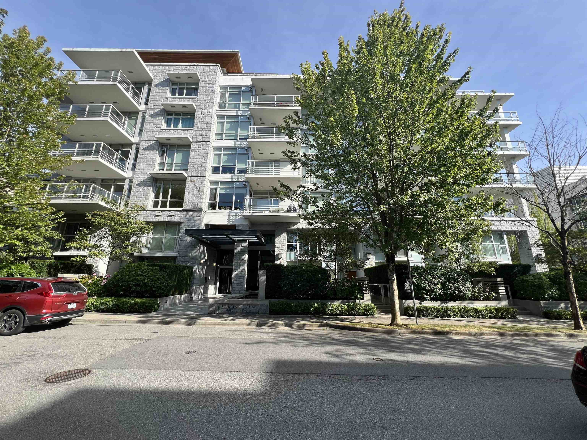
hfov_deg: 106.2
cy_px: 220
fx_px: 220
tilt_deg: +14.4
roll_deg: -1.1
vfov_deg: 89.9
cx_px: 294
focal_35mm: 13
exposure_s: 1/605
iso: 32
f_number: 1.8
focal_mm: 1.57
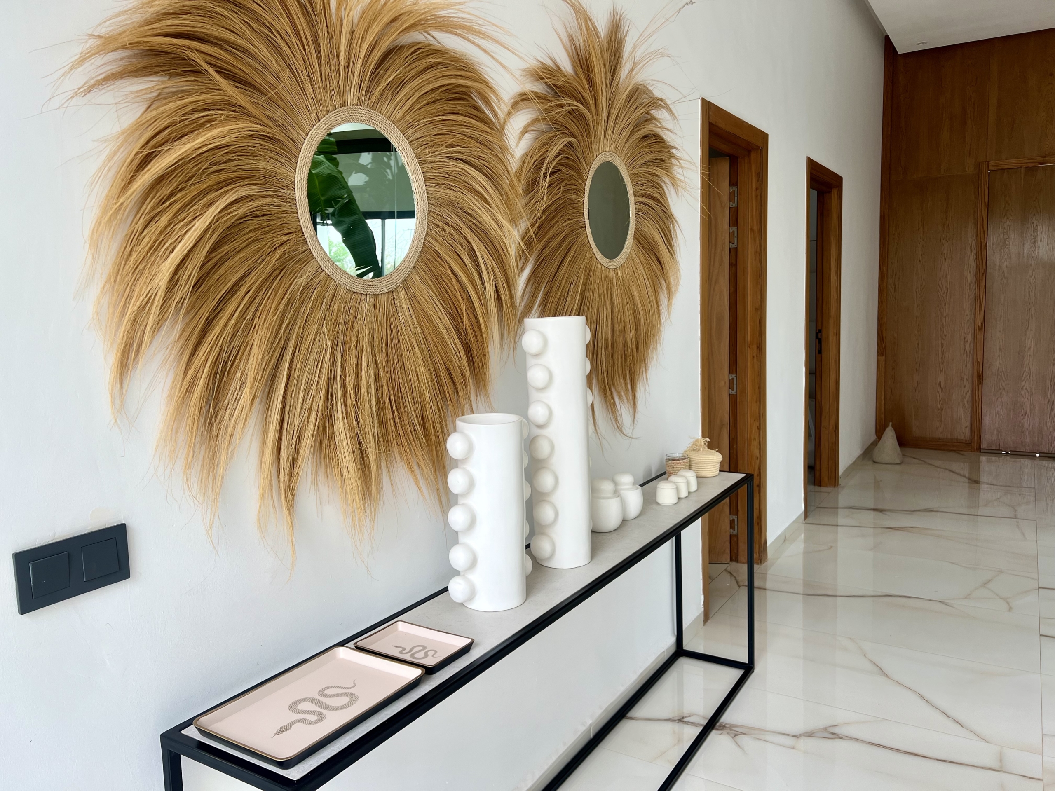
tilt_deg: -6.3
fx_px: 792
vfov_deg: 53.1
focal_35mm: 26
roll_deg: +1.3
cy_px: 396
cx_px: 528
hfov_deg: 67.3
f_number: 1.5
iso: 40
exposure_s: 1/191
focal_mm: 5.7
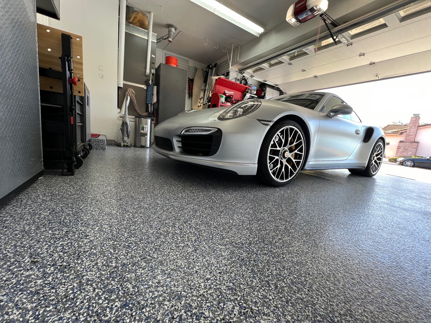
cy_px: 162
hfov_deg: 106.2
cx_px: 216
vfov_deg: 89.9
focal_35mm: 13
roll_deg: -5.8
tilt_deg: -8.5
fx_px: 162
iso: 100
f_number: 1.8
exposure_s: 1/120
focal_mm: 1.57
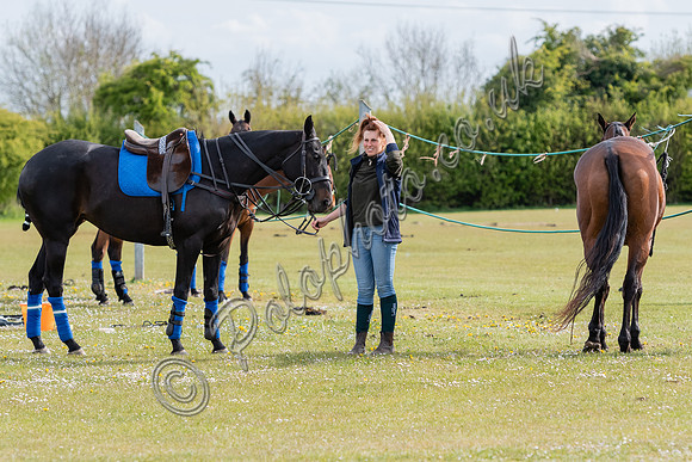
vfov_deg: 7.0
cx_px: 360
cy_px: 233
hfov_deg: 10.5
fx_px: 3752
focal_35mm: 195
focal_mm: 125
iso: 640
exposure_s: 1/3200
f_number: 4
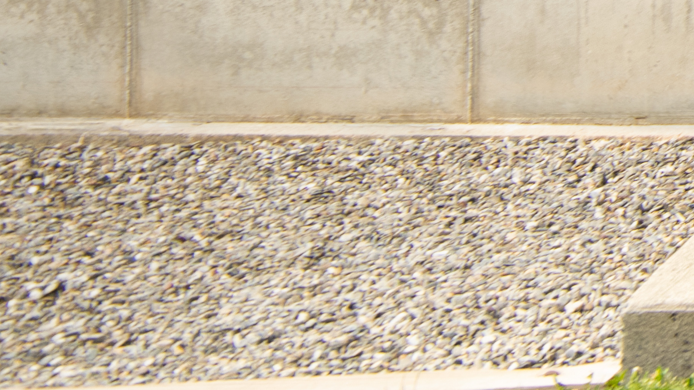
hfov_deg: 11.9
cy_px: -582
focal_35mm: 161
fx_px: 2963
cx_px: 1407
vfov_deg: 7.1
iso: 400
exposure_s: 1/500
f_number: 8
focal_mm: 34
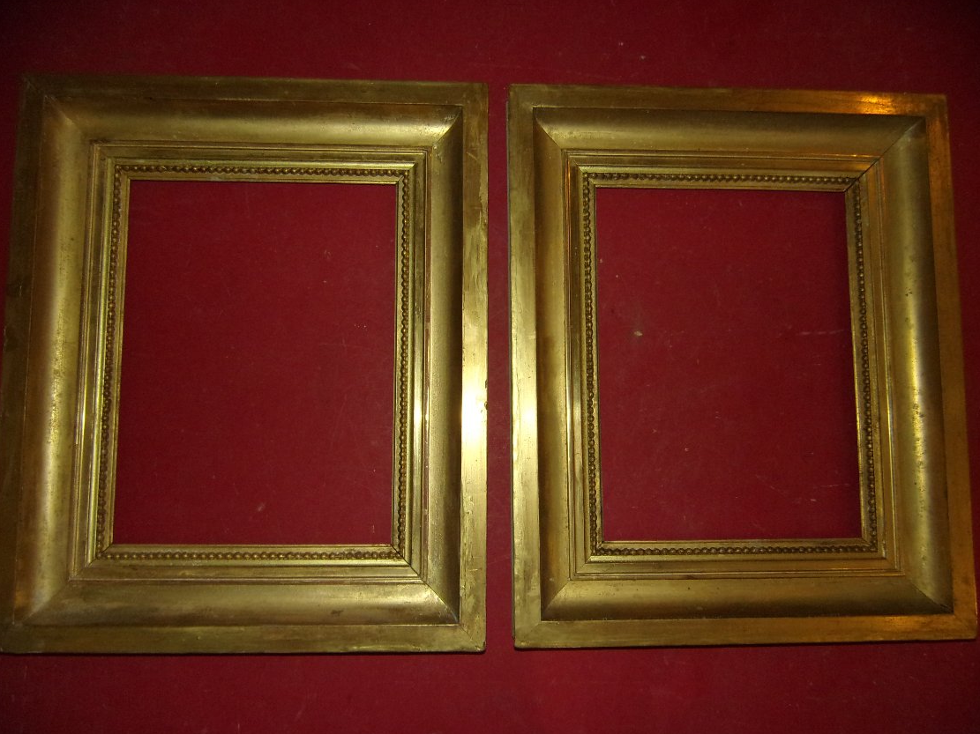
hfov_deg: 65.3
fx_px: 764
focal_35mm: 27
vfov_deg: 51.3
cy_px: 374
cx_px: 496
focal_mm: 4.5
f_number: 3.5
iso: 200
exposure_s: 1/34
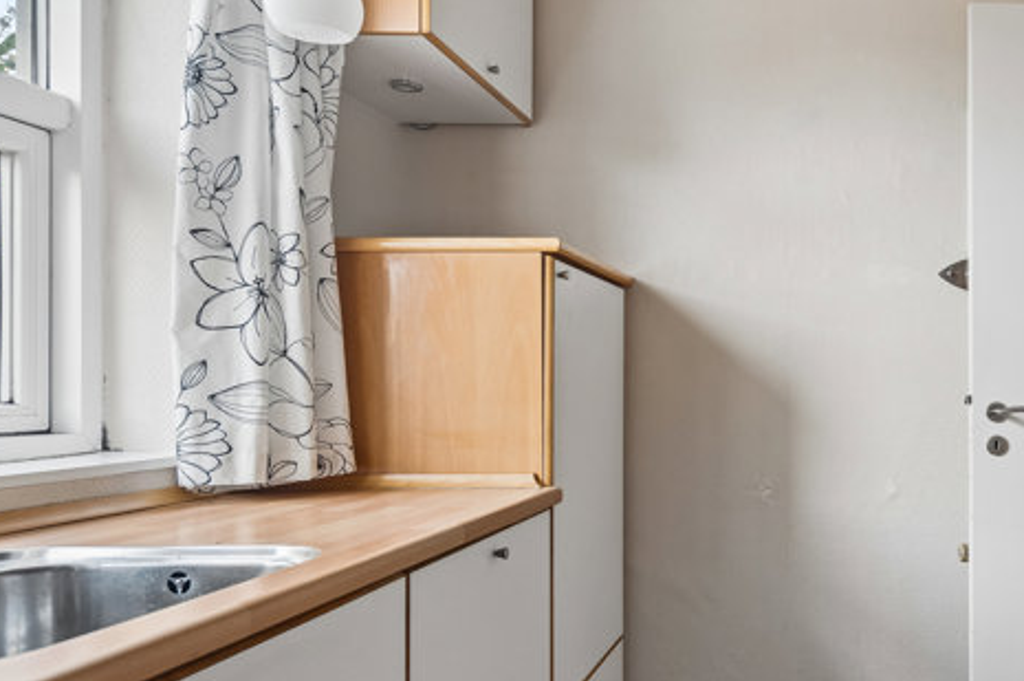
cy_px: 371
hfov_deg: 55.2
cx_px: 850
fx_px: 881
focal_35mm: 31
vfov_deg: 42.2
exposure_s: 1/10
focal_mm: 18
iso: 400
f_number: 5
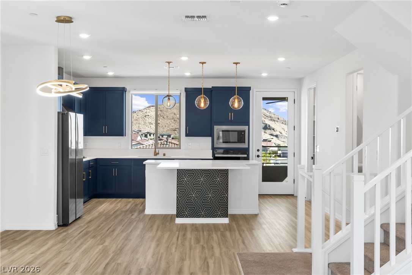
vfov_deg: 31.9
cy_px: 138
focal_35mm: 42
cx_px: 206
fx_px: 481
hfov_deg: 46.4
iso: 400
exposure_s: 1/4
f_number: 8
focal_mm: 28
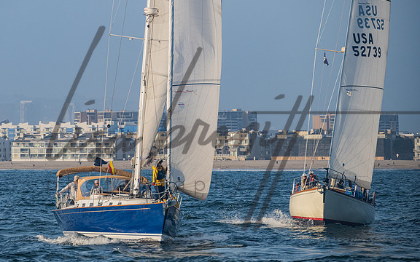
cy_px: 116
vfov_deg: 4.9
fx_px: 3079
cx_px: 155
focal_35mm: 269
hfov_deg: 7.8
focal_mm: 200
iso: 400
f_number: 6.3
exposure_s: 1/1250
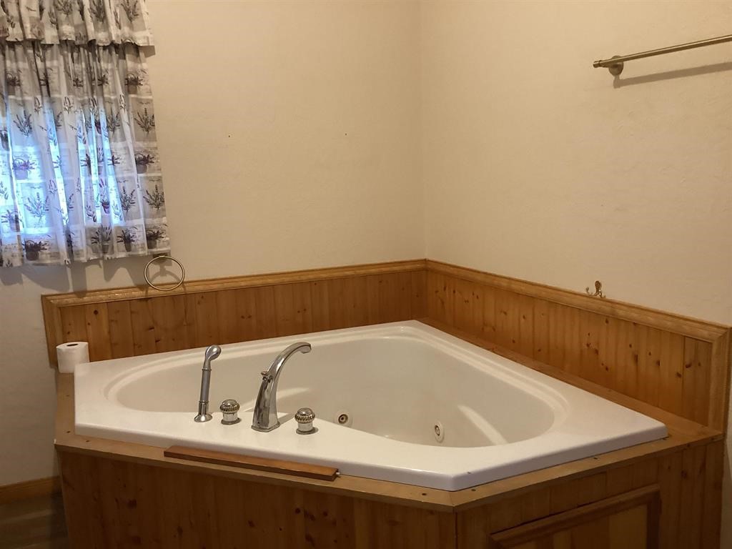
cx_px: 366
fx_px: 656
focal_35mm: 31
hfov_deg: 58.4
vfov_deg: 45.4
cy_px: 274
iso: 250
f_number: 2.4
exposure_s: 1/40
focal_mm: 3.3
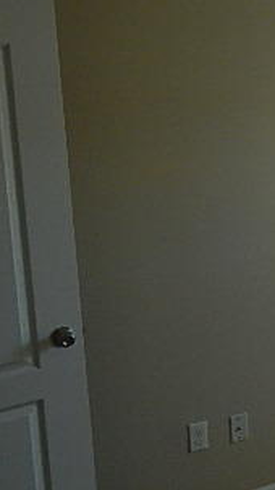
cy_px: 207
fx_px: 688
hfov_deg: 18.9
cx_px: 451
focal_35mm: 53
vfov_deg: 39.1
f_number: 3
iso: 360
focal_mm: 4
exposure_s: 1/250
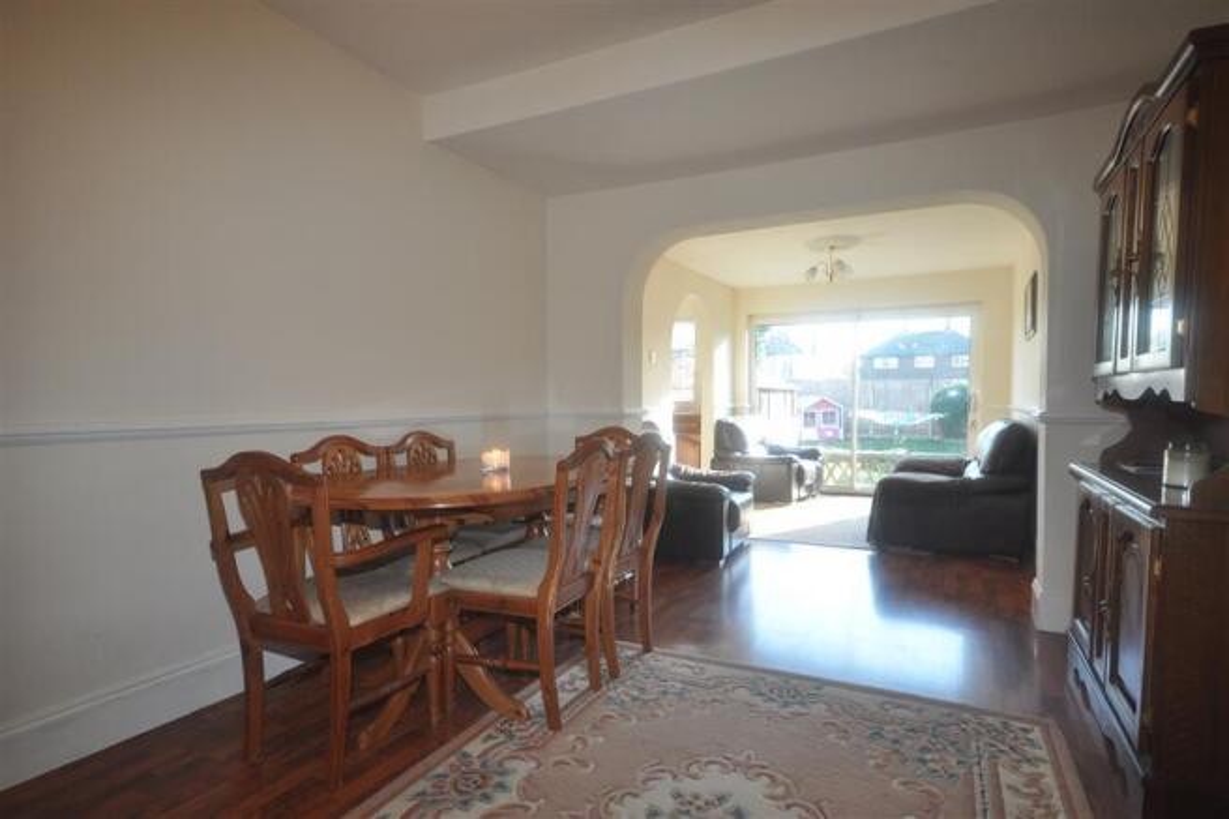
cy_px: 410
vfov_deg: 63.2
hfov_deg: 85.4
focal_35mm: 20
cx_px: 614
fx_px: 666
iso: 400
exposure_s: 1/60
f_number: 4.5
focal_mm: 13
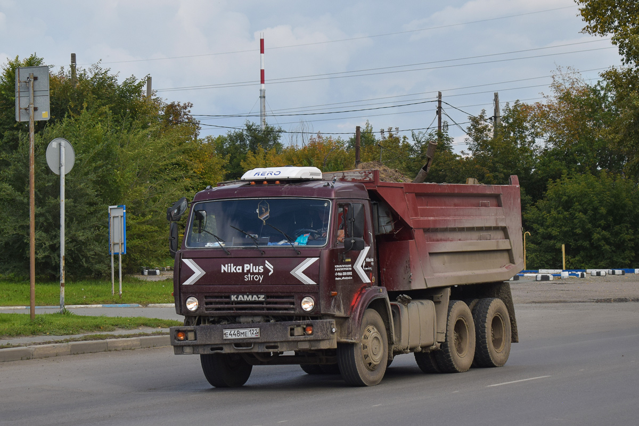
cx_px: 320
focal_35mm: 82
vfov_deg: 16.6
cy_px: 213
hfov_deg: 24.6
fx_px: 1464
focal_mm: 55
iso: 200
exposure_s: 1/800
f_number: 6.3
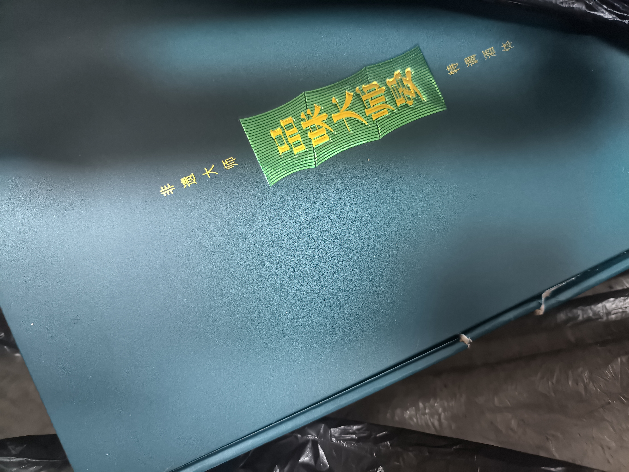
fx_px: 418
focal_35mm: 23
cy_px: 236
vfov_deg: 58.9
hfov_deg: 73.9
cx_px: 314
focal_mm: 4.69
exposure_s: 1/20
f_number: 1.79
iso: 1821
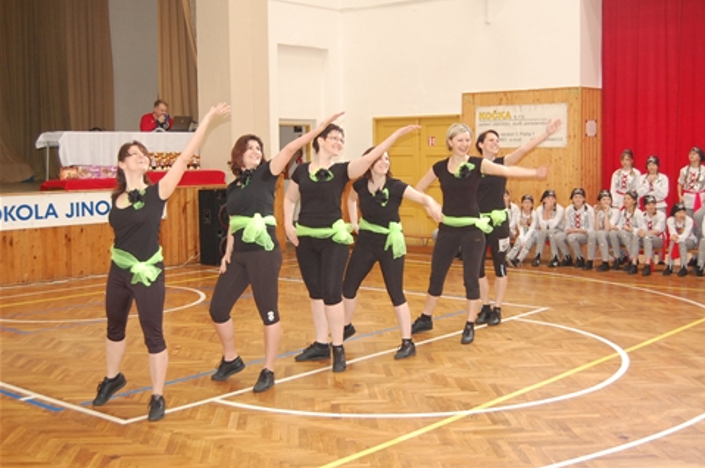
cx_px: 366
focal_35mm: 47
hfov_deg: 42.0
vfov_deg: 28.6
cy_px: 225
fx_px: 919
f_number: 4.2
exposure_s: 1/60
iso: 1000
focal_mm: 30
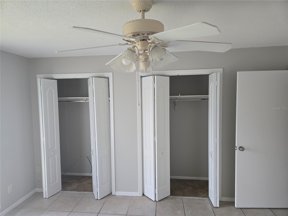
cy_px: 108
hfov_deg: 73.9
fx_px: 191
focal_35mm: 23
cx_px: 144
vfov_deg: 58.9
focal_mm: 5.4
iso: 400
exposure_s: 1/120
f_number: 1.8
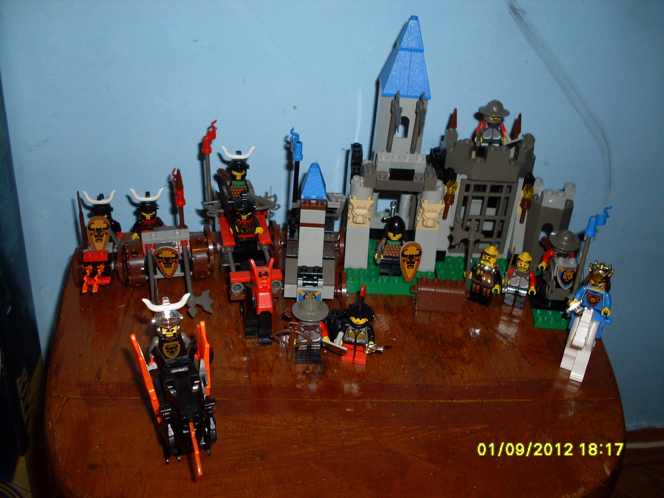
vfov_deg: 37.7
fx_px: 729
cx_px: 332
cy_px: 249
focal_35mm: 38
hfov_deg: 49.0
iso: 100
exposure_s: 1/45
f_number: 2.8
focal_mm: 6.3
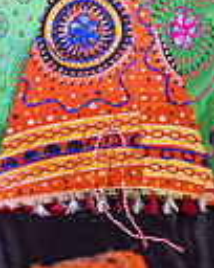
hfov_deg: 7.2
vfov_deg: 9.0
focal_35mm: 213
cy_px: -60
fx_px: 1690
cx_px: 65
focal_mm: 50
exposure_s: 1/160
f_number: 1.4
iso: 250
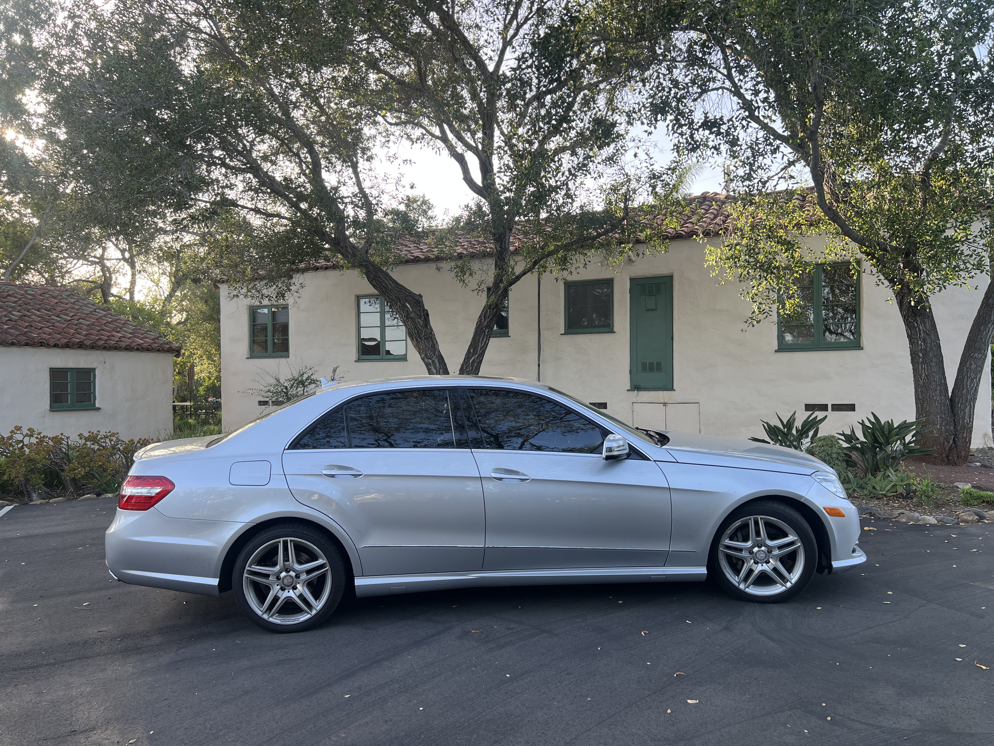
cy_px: 373
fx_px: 747
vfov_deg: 53.1
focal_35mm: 26
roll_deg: +0.8
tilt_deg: -0.4
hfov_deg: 67.3
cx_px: 497
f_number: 1.5
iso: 50
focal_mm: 5.7
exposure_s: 1/509
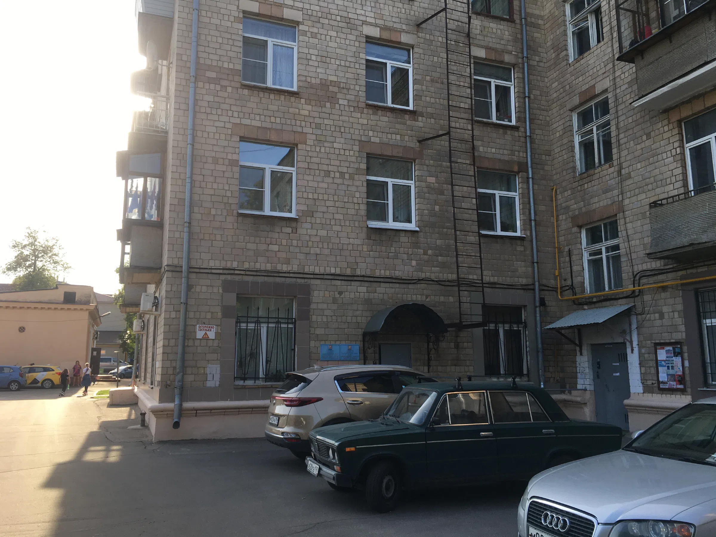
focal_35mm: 29
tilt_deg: +10.9
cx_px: 358
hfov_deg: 61.7
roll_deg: +0.2
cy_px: 268
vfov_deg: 48.2
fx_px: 600
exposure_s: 1/434
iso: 25
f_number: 2.2
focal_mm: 4.15
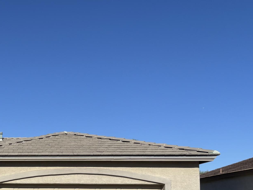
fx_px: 461
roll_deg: +0.4
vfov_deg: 22.7
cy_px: 173
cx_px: -25
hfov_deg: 28.0
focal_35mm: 63
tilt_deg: +6.5
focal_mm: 5.96
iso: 50
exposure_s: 1/5618
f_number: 1.6
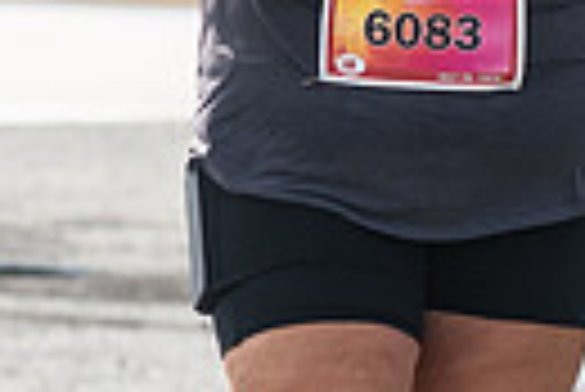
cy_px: 5
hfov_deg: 4.0
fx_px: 8378
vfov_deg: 2.7
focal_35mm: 515
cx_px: 351
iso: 250
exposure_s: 1/2000
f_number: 4.5
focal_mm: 90
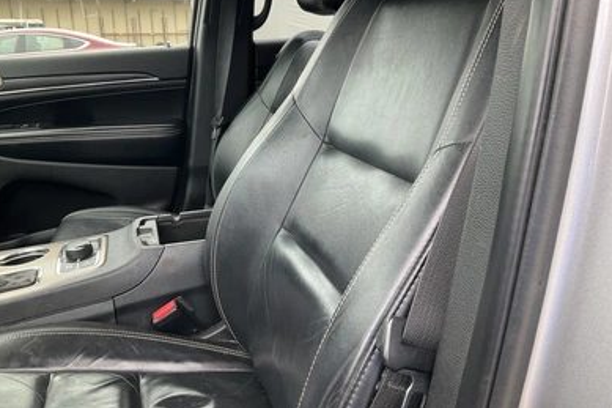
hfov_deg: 60.3
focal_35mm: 31
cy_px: 175
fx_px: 527
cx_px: 310
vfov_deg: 42.2
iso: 25
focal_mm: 3
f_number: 1.8
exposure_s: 1/122
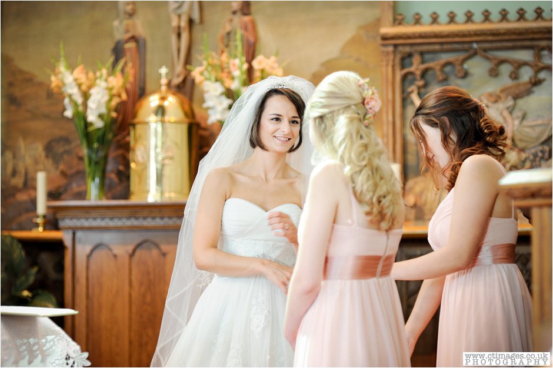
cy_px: 184
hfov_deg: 23.9
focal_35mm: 85
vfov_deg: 16.1
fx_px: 1305
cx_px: 276
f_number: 2.5
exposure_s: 1/125
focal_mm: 85
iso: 800
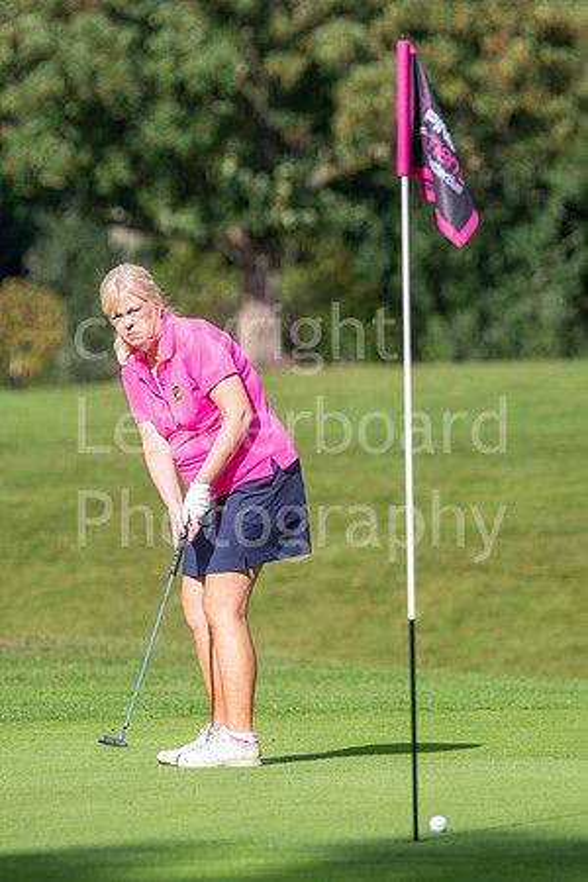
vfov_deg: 4.6
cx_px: 294
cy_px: 441
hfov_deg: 3.1
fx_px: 11024
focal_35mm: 450
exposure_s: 1/2000
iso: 250
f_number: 5.6
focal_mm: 300
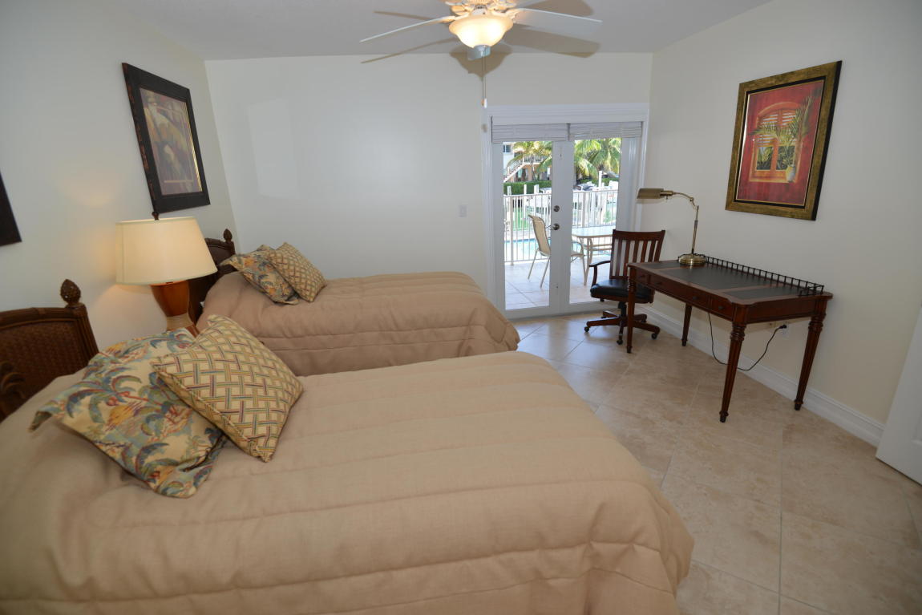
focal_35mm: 16
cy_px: 308
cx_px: 461
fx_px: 410
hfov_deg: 96.7
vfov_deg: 73.8
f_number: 4.5
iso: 125
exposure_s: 1/60
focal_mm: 16
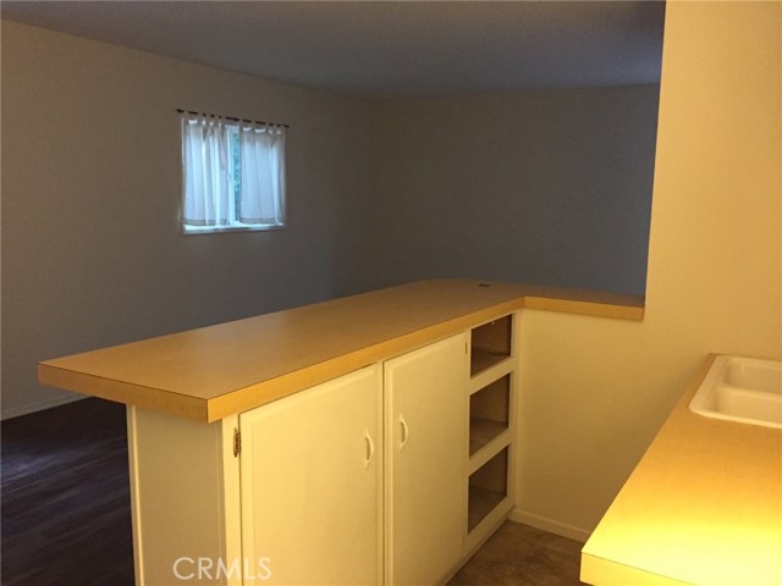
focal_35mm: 29
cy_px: 293
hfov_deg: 61.7
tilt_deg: -7.1
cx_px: 391
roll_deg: -2.6
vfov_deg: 48.2
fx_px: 655
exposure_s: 1/15
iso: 250
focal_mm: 4.15
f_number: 2.2
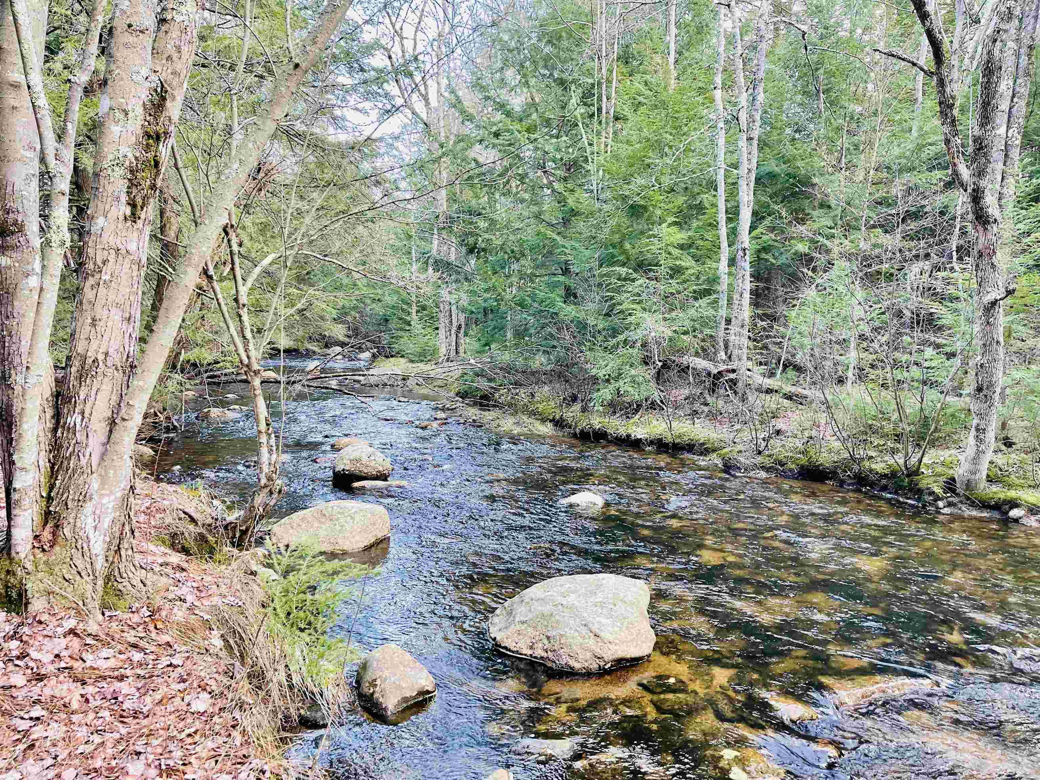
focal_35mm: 26
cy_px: 390
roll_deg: +0.5
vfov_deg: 53.1
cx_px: 520
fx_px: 781
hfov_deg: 67.3
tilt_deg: -4.5
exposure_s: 1/121
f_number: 1.6
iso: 125
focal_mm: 5.1
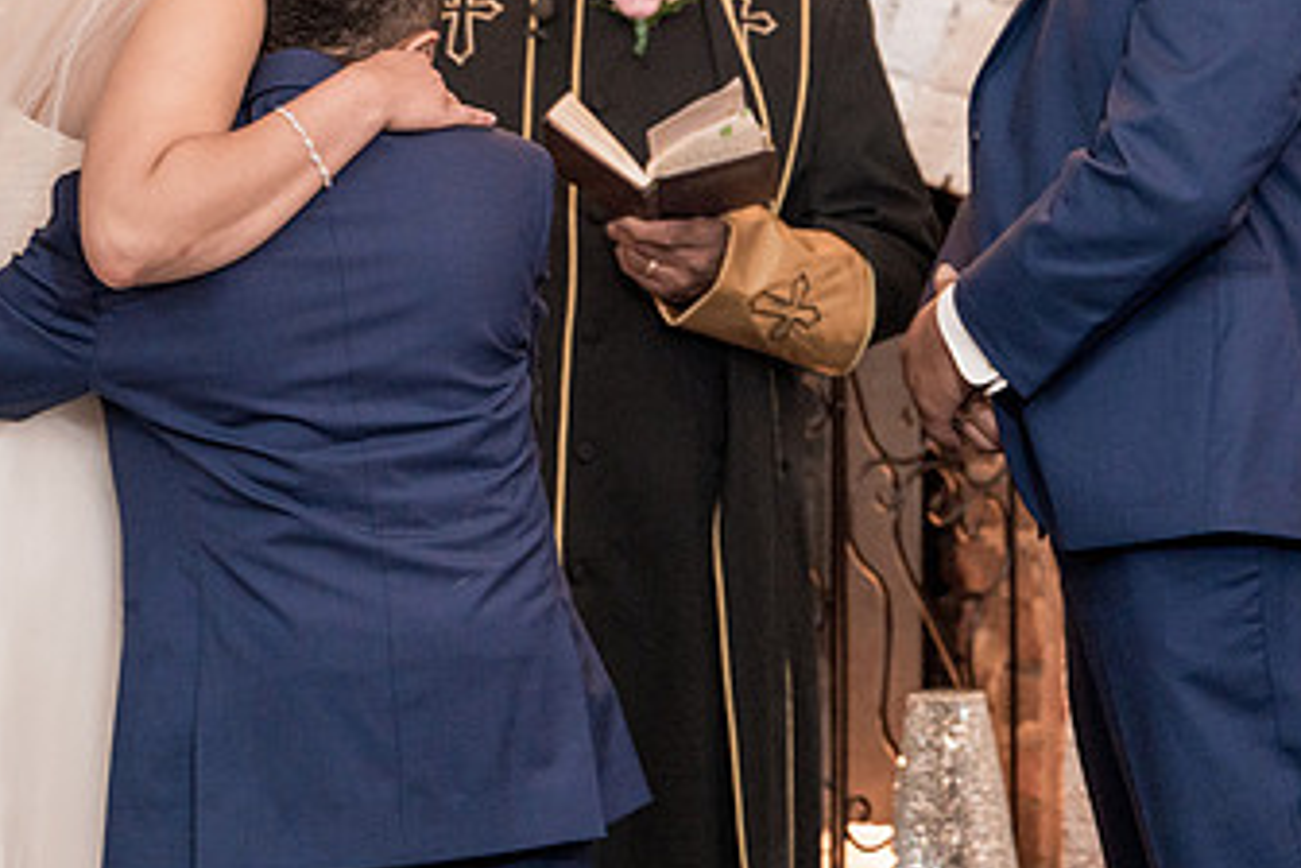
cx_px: 769
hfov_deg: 7.3
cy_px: 128
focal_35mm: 282
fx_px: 10190
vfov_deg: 4.9
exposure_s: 1/100
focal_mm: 155
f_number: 4
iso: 2000
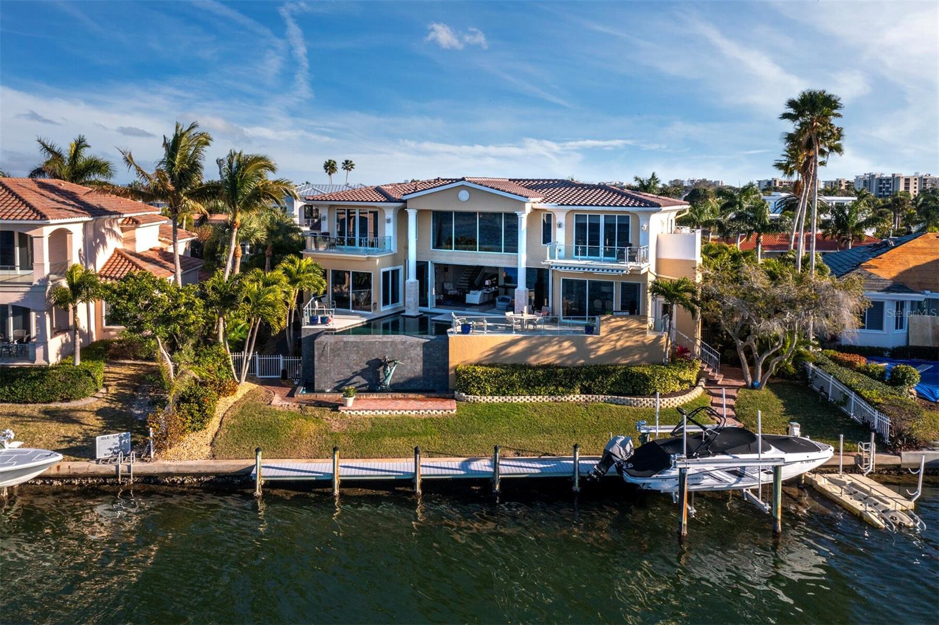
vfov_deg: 46.4
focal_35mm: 28
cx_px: 470
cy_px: 312
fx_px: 730
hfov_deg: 65.5
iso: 100
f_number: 6.3
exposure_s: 1/800
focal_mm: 10.26
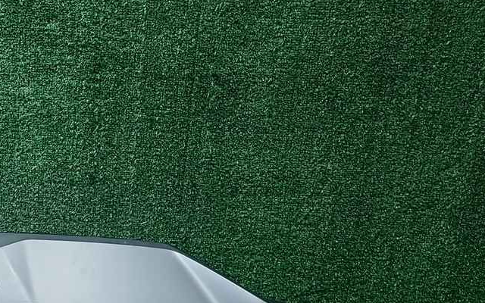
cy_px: 265
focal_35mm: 62
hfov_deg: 30.1
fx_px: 820
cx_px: -28
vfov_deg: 20.6
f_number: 1.8
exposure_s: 1/100
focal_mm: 5.4
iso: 96
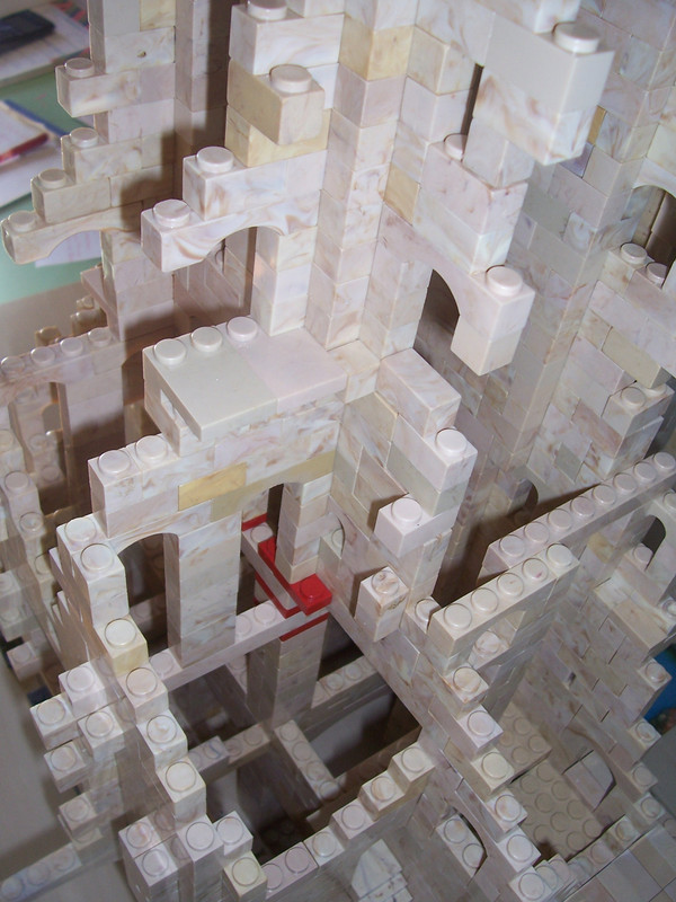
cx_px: 338
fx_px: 885
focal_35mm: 34
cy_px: 451
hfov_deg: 41.8
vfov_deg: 54.0
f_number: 2.7
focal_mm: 5.6
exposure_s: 1/60
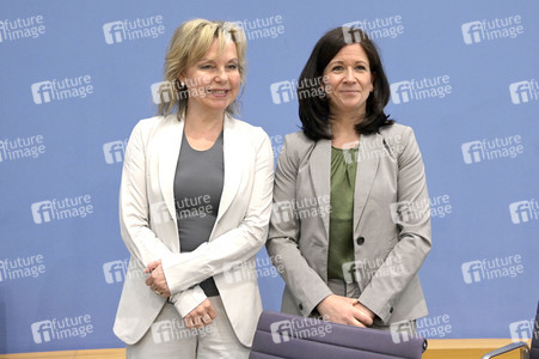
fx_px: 673
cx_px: 270
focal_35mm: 45
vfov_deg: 29.8
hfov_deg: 43.6
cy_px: 180
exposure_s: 1/1000
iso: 4000
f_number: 5
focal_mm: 45
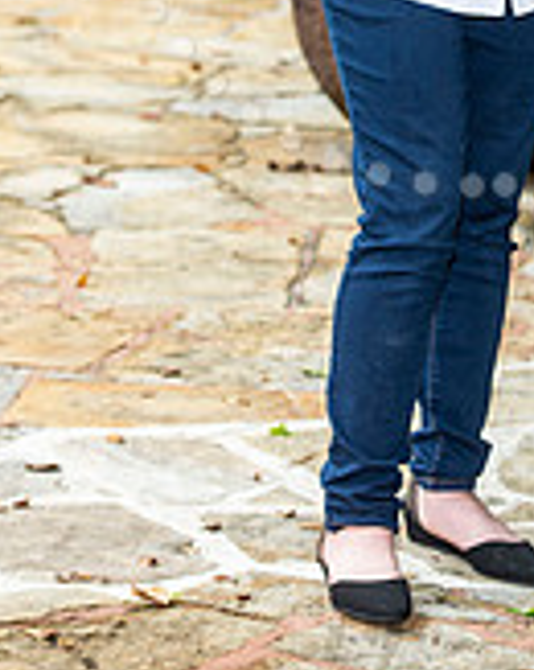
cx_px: 474
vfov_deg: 7.4
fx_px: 5126
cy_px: -193
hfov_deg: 6.0
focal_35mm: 259
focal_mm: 100
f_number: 6.3
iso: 320
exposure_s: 1/125
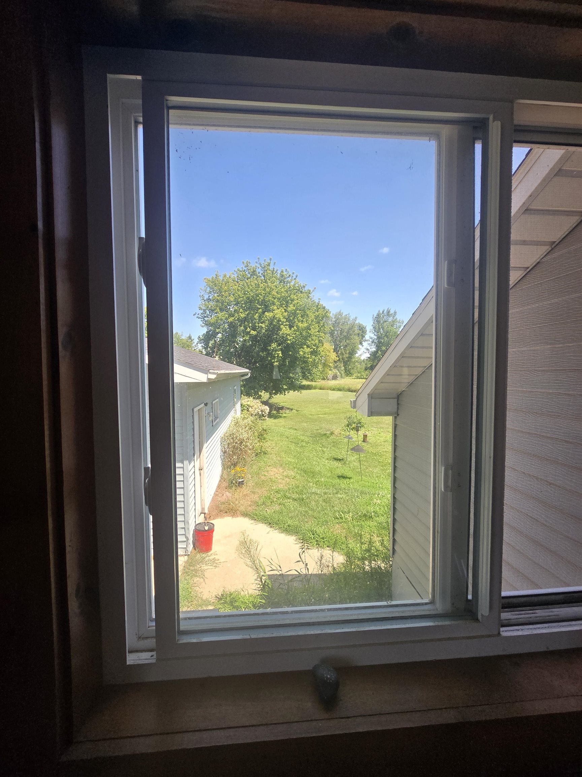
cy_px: 388
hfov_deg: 89.9
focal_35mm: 13
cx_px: 291
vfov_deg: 106.2
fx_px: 291
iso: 50
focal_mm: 2.2
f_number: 2.2
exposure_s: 1/380
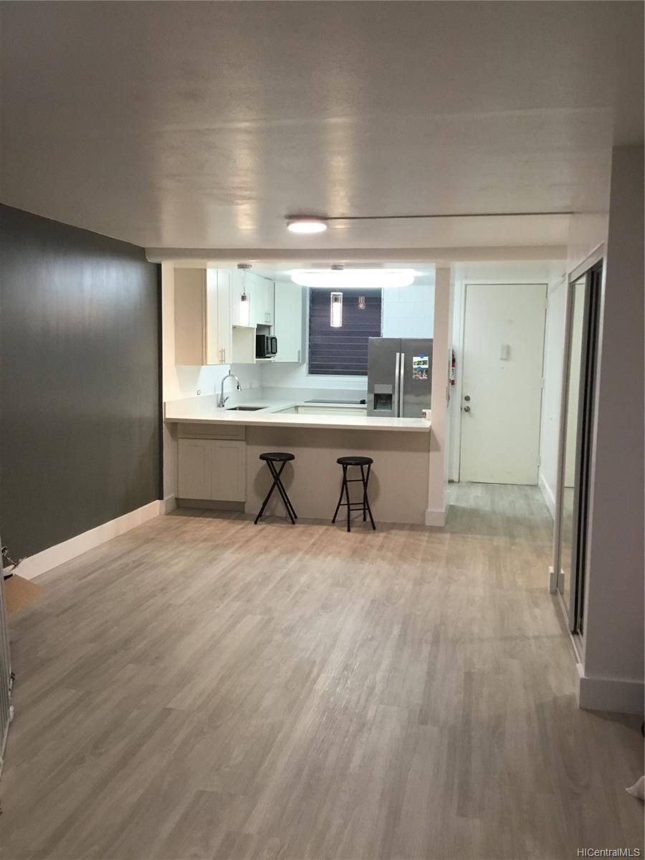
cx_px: 322
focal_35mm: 31
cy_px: 430
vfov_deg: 58.4
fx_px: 770
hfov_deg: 45.4
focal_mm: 3.3
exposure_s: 1/30
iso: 100
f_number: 2.4
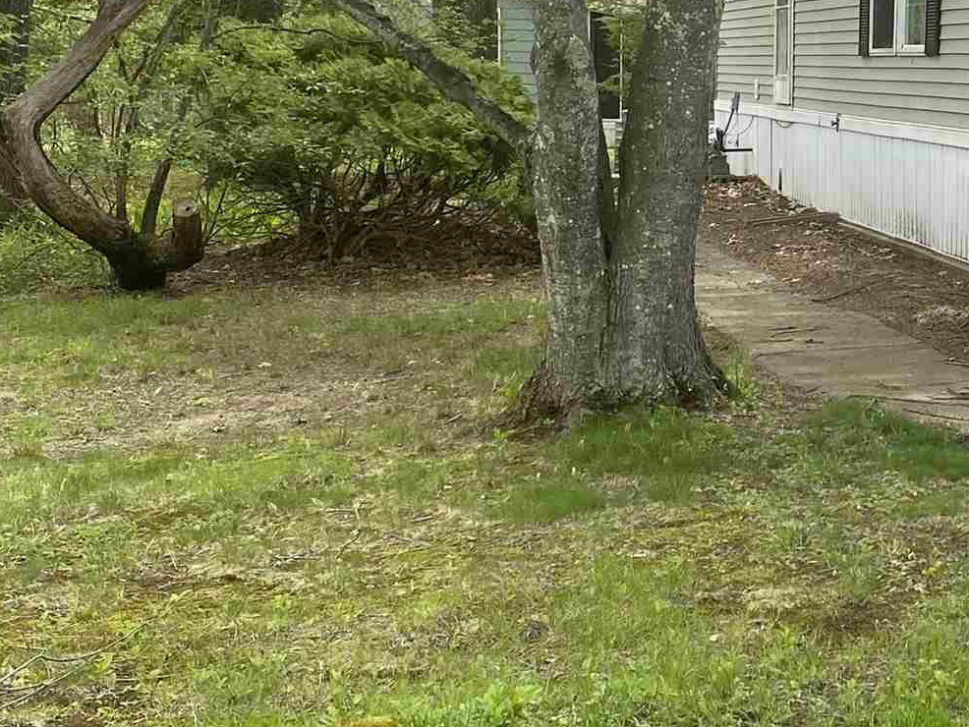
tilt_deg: -5.9
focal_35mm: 81
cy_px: 223
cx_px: 948
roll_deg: -2.1
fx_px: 2268
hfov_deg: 23.2
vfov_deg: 18.2
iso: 32
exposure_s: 1/678
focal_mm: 4.25
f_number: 1.8
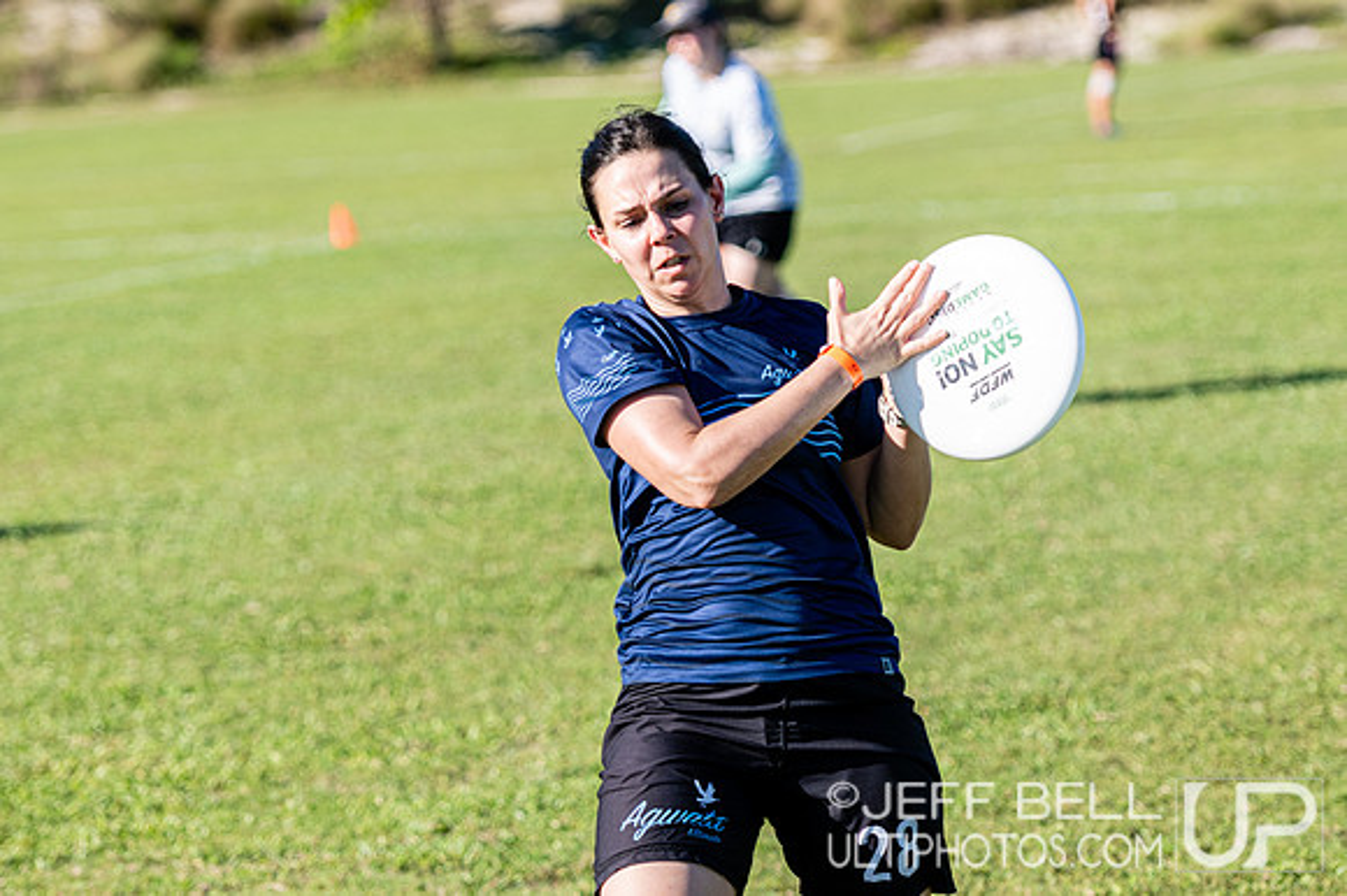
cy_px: 448
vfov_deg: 8.3
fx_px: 6170
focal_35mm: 165
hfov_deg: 12.5
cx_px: 674
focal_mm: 110
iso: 100
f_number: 3.2
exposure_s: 1/1250
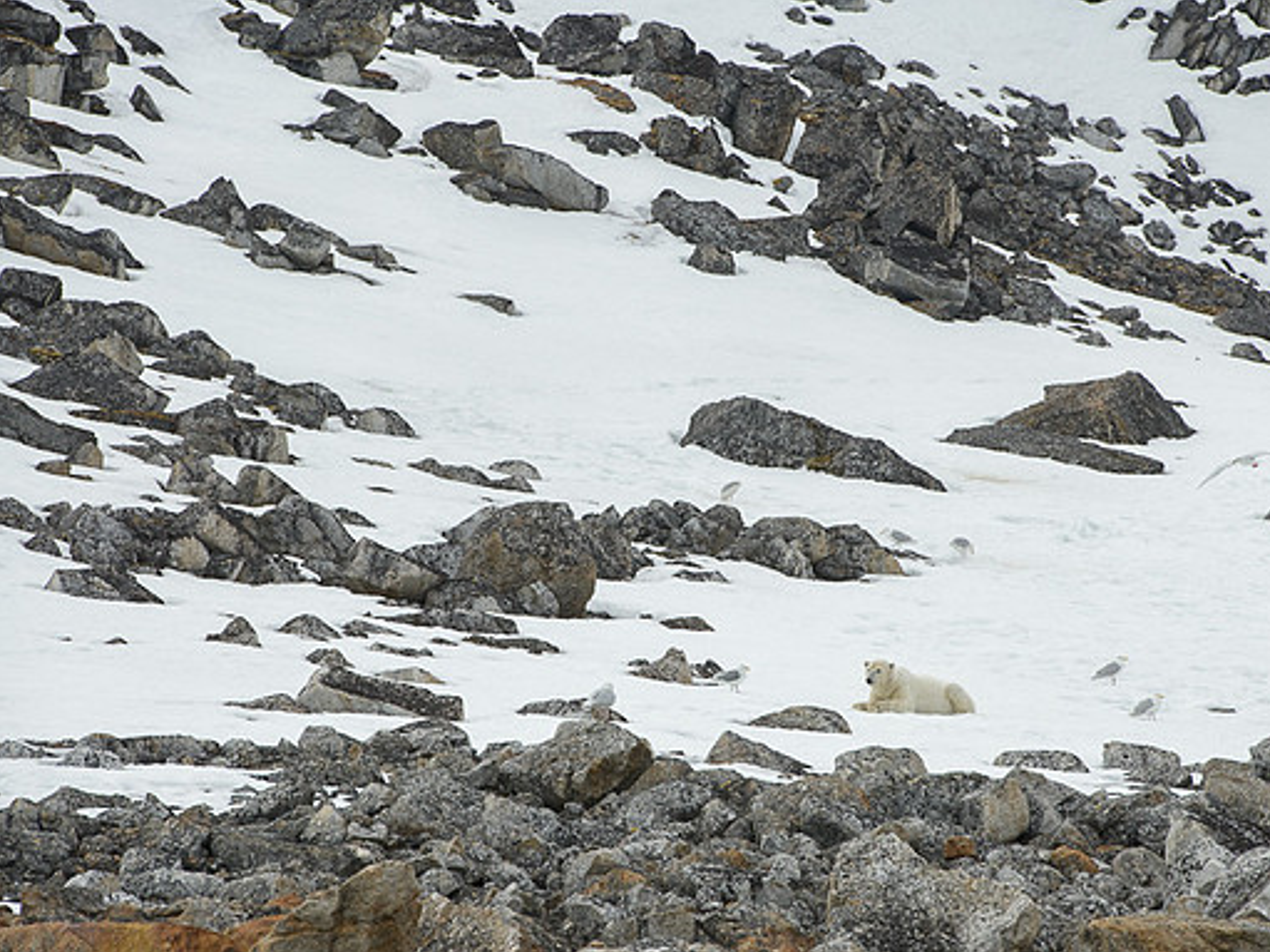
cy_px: 538
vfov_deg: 6.0
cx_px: 668
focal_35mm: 246
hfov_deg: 8.1
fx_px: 9023
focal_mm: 200
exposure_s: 1/1000
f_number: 7.1
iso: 800
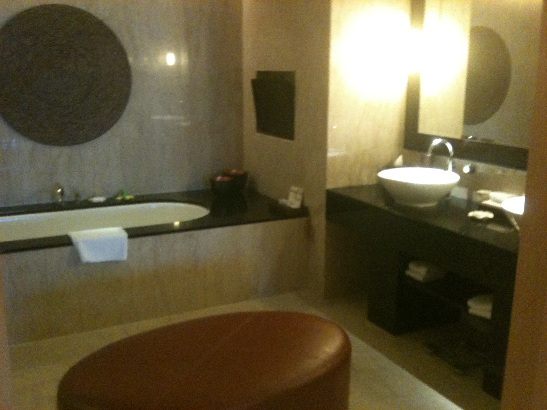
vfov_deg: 40.7
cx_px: 274
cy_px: 205
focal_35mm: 35
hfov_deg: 52.6
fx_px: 553
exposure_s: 1/15
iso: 400
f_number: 2.8
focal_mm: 3.85
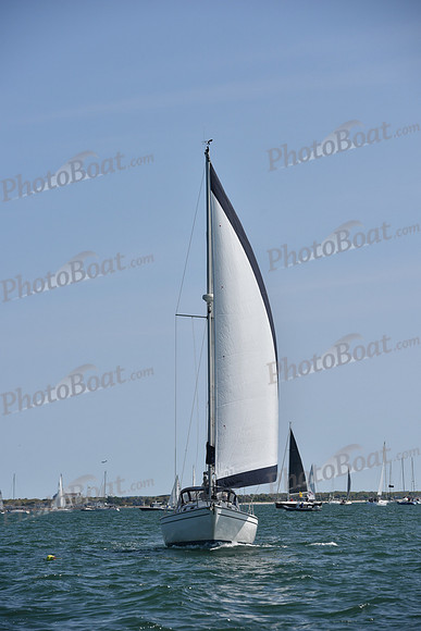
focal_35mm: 135
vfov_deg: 15.2
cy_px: 316
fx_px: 2367
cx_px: 210
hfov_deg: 10.2
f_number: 7.1
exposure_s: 1/1000
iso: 320
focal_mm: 135
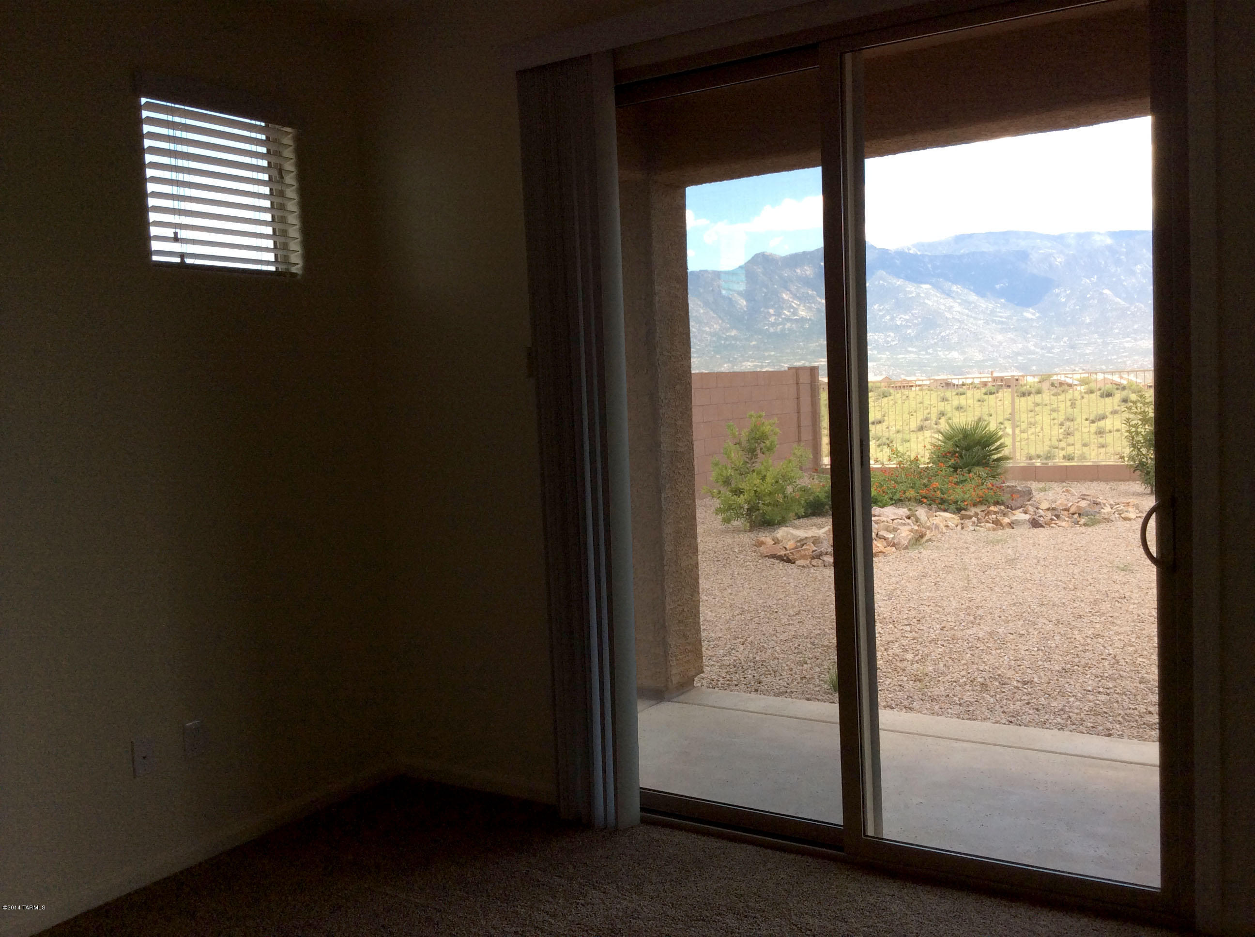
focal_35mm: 33
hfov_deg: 55.4
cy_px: 468
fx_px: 1195
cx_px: 628
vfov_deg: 42.8
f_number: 2.4
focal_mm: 3.3
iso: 32
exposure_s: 1/229
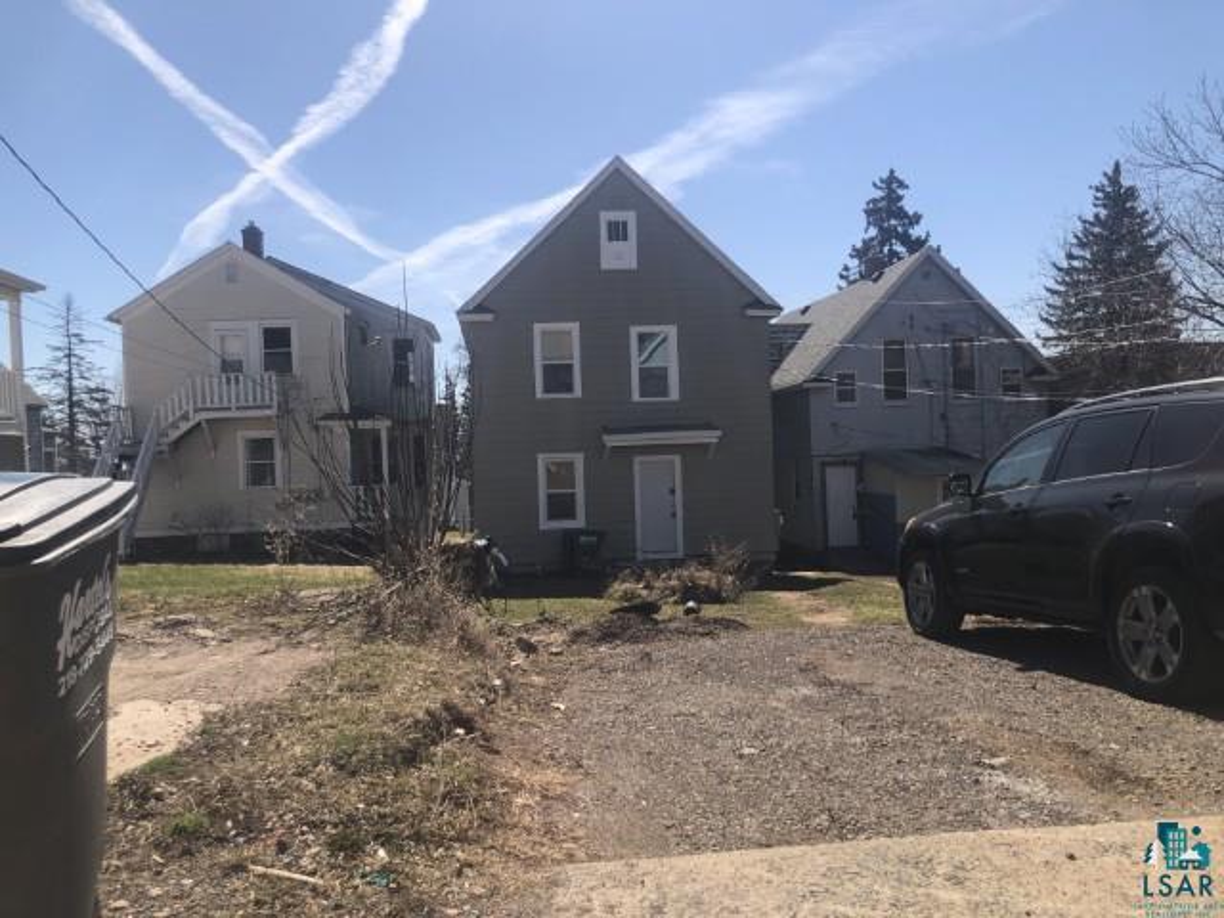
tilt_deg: -0.7
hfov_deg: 63.4
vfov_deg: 49.7
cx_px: 612
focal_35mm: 28
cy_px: 459
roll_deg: +1.9
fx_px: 990
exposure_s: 1/2404
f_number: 1.8
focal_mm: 3.99
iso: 20
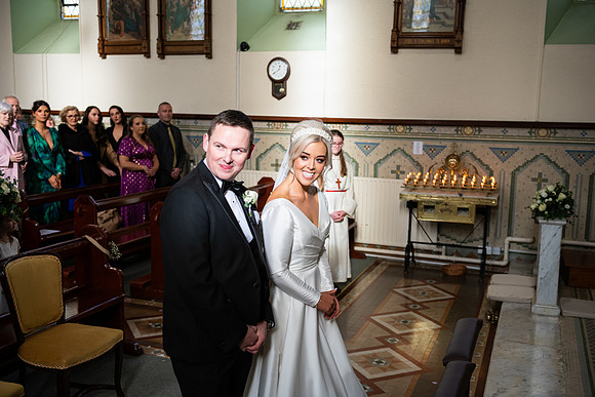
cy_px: 198
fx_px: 628
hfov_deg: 50.7
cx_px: 298
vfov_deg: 35.1
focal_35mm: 38
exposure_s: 1/400
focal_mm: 38
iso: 640
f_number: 3.5
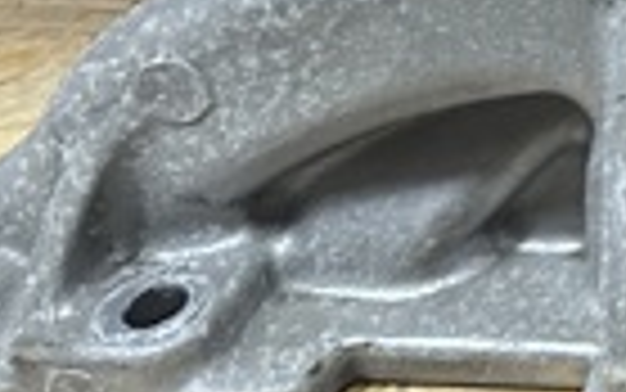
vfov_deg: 10.5
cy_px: -313
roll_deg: +2.2
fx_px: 1997
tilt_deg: -25.7
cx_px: 1405
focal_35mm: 117
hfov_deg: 13.8
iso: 800
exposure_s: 1/60
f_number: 1.78
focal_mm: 6.86
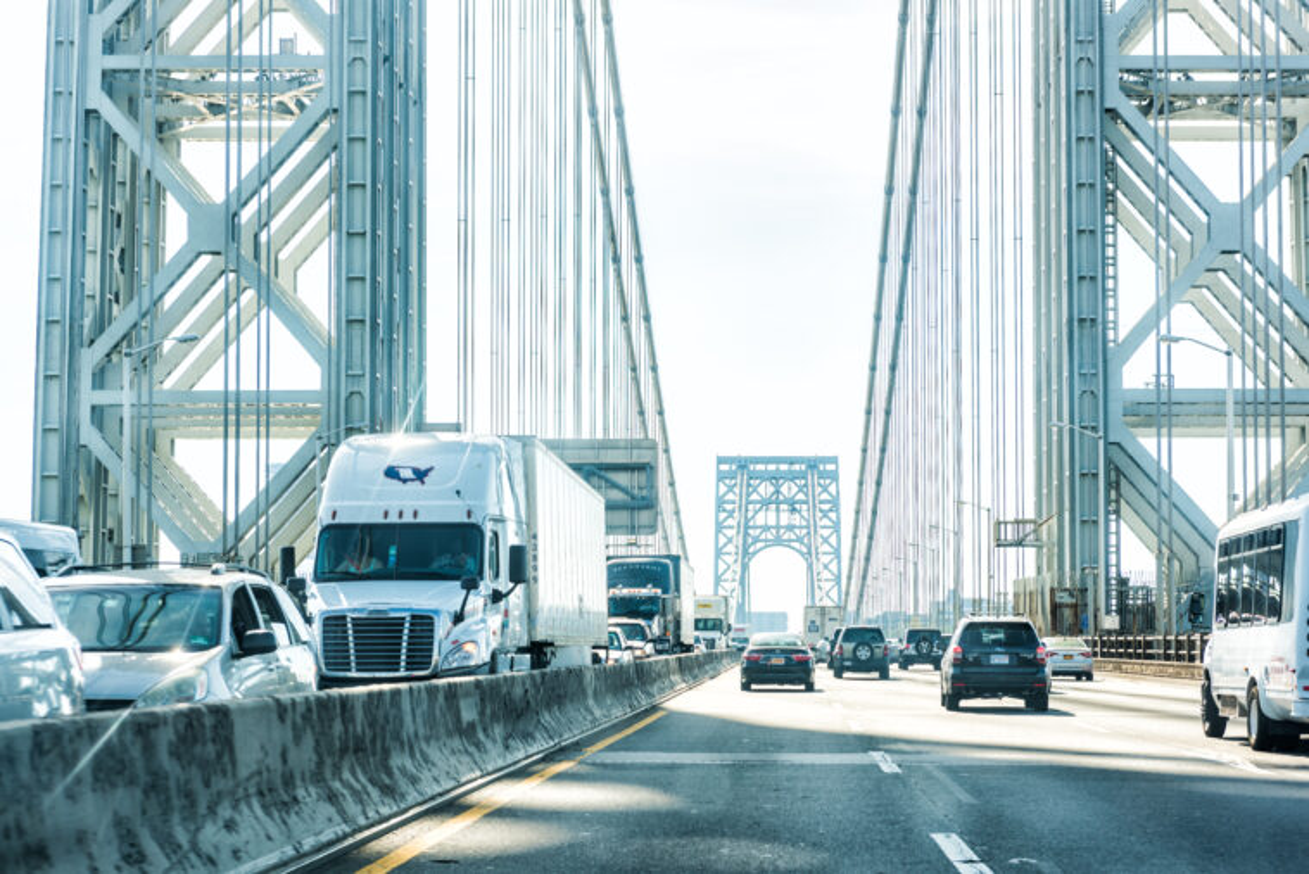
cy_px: 437
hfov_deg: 28.8
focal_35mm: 70
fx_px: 2546
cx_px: 654
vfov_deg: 19.5
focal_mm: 70
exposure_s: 1/200
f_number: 5.6
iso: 64
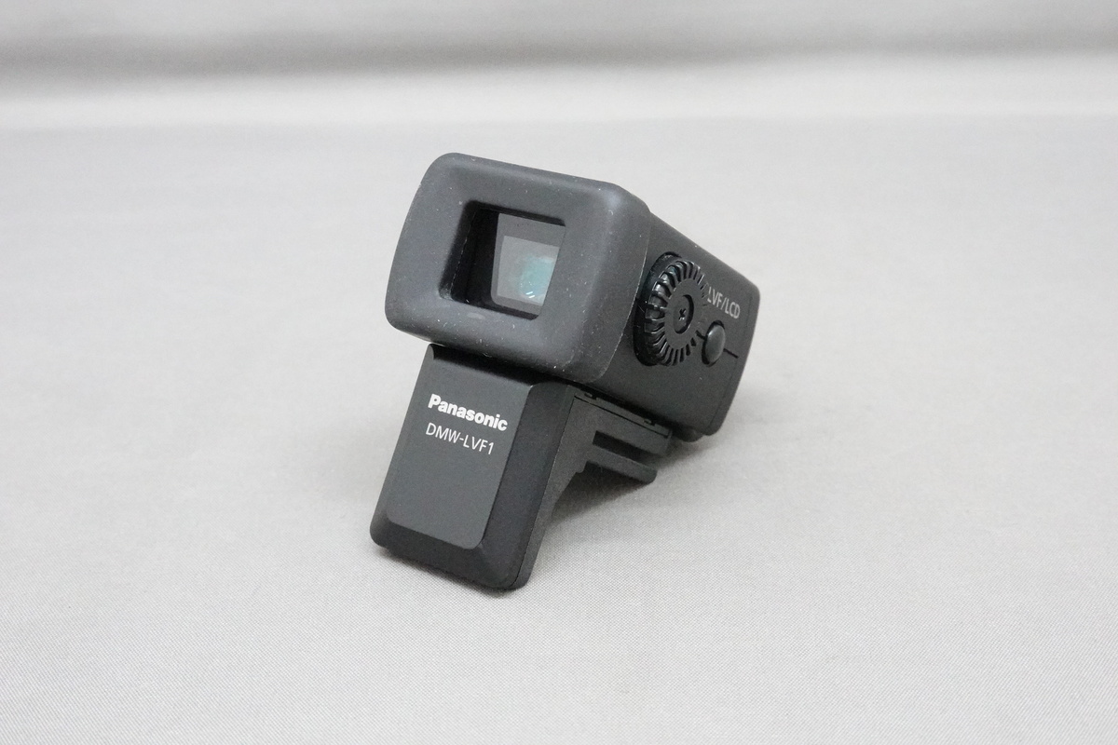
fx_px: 1677
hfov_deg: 36.9
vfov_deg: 25.1
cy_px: 372
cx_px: 559
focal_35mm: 54
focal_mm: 19.84
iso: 6400
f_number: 8
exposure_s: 1/60
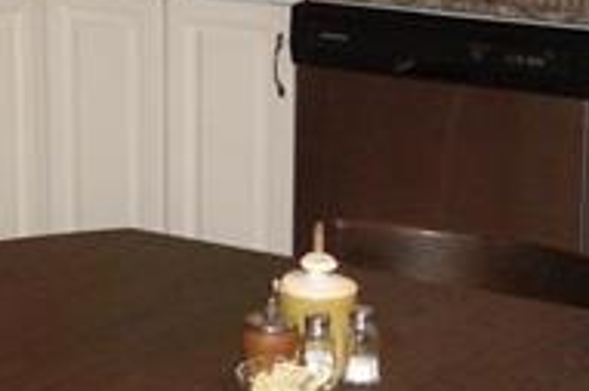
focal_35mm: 122
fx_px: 1994
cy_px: -43
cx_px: 96
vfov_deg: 11.1
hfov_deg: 16.6
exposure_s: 1/60
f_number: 2.6
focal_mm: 5.8
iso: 200
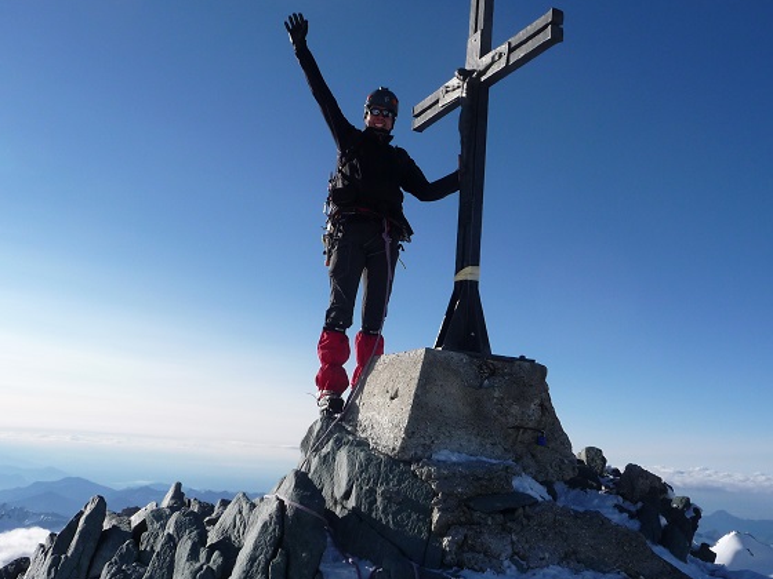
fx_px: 804
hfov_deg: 51.2
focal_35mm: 36
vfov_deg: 39.6
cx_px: 431
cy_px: 274
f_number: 8
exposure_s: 1/320
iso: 100
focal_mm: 4.7
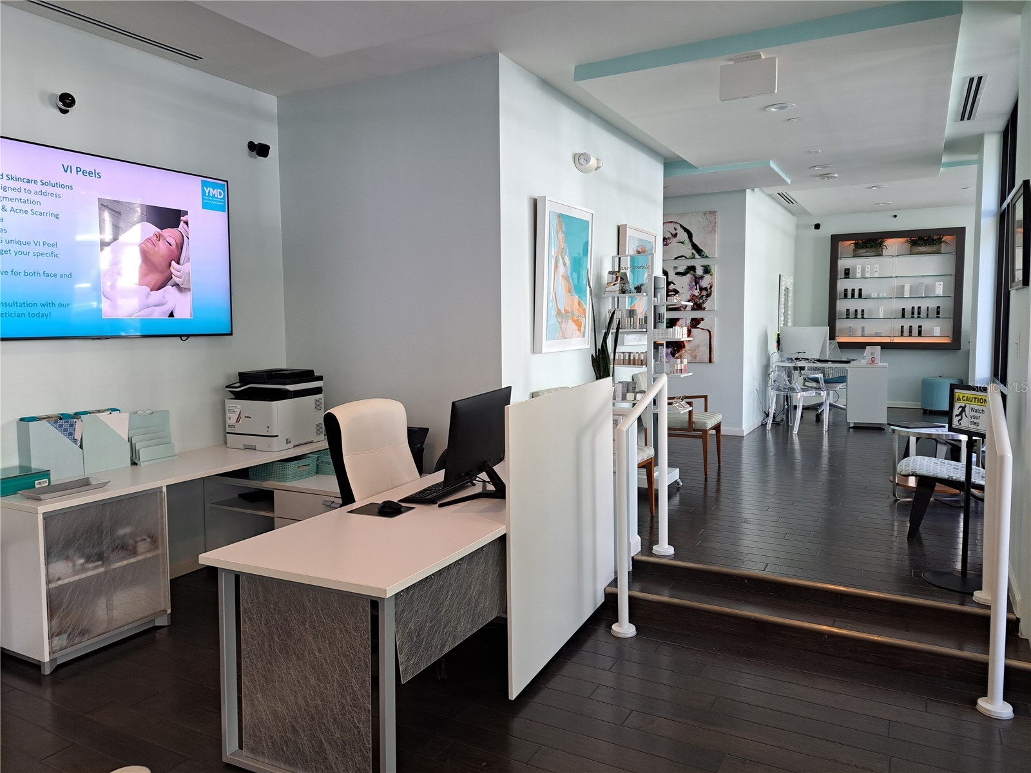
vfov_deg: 56.8
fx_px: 715
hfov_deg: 71.6
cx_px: 516
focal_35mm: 24
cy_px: 386
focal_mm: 5.23
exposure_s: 1/60
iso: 80
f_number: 1.8
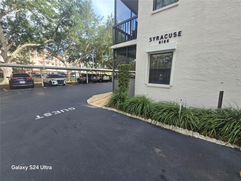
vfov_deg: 89.9
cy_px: 90
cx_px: 120
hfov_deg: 106.2
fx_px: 91
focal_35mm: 13
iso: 50
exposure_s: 1/516
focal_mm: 2.2
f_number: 2.2
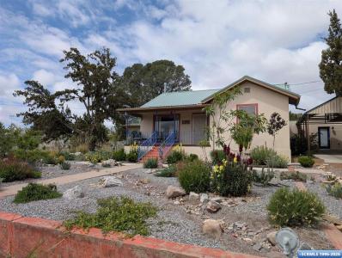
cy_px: 129
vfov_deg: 57.0
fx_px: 238
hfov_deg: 71.5
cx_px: 171
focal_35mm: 24
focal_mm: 6.9
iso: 21
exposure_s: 1/1357
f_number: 1.68
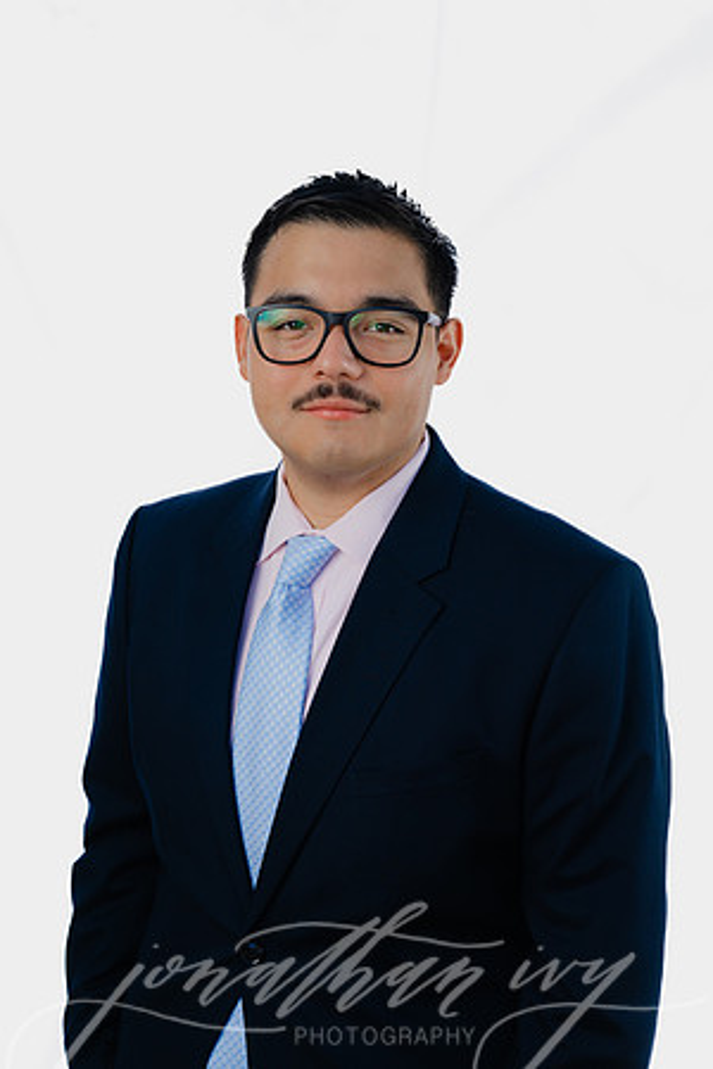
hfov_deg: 27.0
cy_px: 534
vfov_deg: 39.6
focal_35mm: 50
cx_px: 356
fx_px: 1485
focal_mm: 50
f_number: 6.3
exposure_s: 1/200
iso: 100
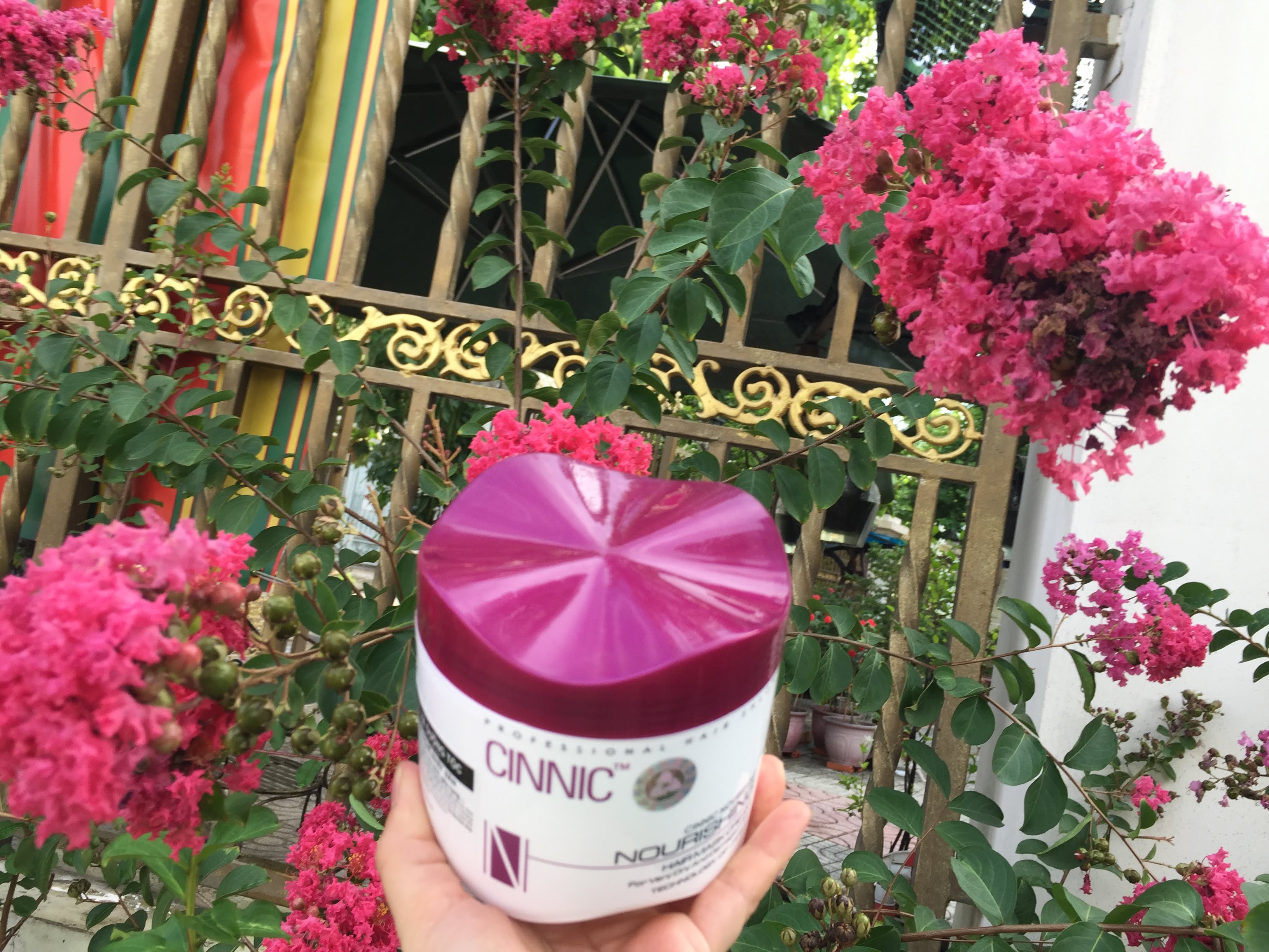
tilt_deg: +6.8
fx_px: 1063
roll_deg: -11.9
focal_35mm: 29
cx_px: 634
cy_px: 476
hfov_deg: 61.7
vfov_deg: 48.2
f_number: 2.2
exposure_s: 1/100
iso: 32
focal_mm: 4.15
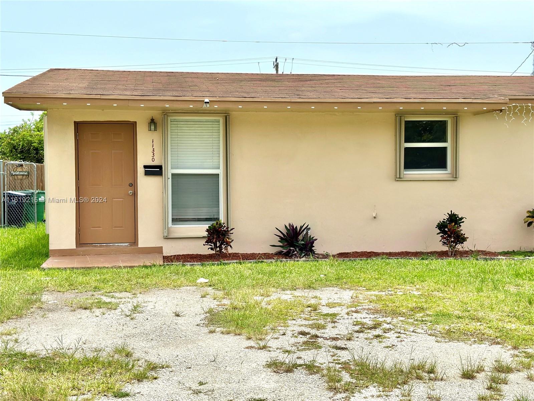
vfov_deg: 30.3
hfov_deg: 39.7
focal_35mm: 48
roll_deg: -0.1
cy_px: 200
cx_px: 267
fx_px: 740
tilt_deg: -2.0
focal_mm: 6.86
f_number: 1.78
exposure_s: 1/6211
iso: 100
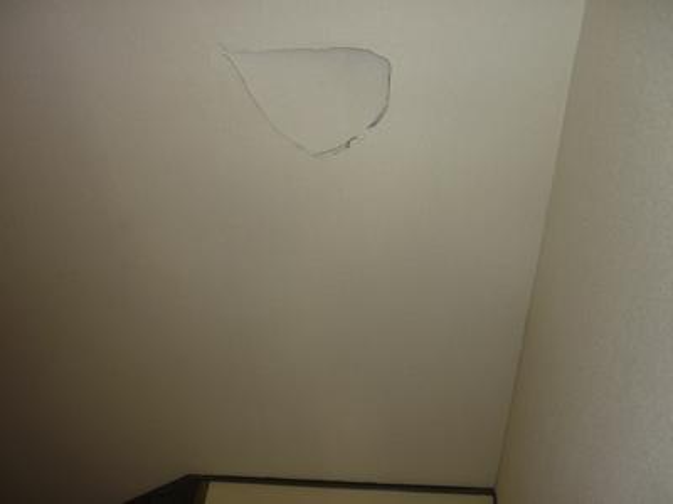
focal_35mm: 33
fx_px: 642
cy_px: 252
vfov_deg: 42.9
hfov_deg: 55.4
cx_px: 336
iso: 100
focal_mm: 5.5
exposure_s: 1/30
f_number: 2.8
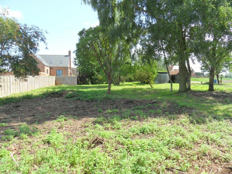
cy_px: 87
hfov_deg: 71.6
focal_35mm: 24
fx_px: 161
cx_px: 116
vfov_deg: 56.8
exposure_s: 1/500
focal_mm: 3.9
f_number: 3.2
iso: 80
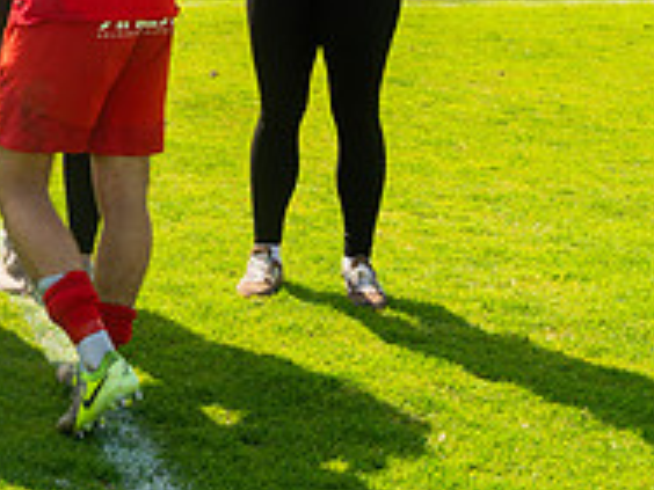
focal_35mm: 113
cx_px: -184
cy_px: -71
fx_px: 2135
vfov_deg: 12.8
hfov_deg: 16.5
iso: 220
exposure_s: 1/800
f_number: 5
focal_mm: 38
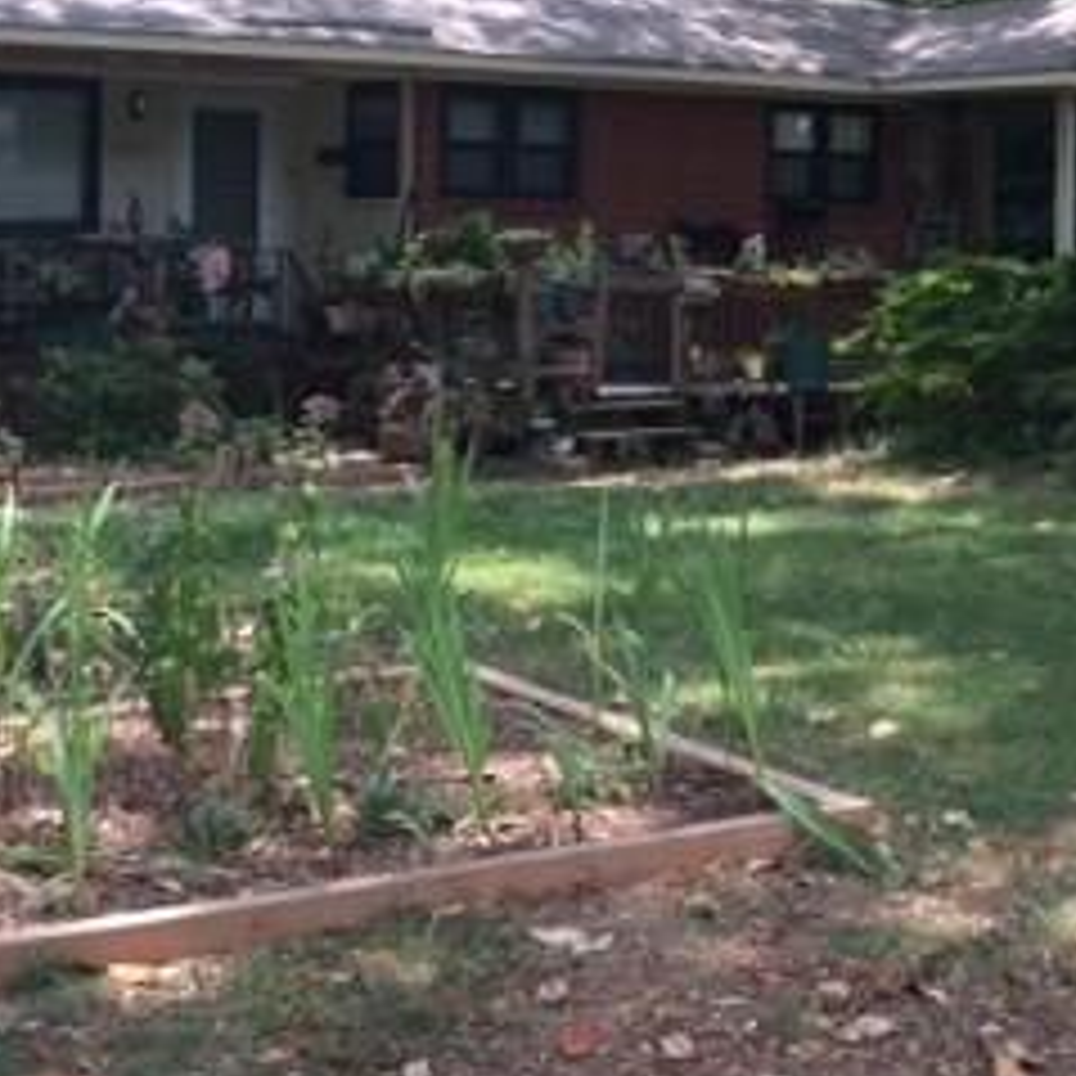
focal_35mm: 71
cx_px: 972
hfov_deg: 23.7
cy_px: 198
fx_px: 2497
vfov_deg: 23.9
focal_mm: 4.12
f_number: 2.2
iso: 32
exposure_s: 1/241
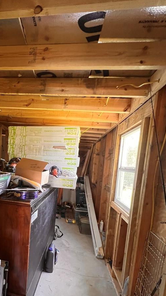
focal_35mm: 19
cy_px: 185
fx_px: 149
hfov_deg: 55.2
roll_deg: -2.8
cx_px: 39
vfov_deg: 87.8
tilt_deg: -8.3
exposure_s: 1/60
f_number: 1.8
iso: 500
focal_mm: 1.57
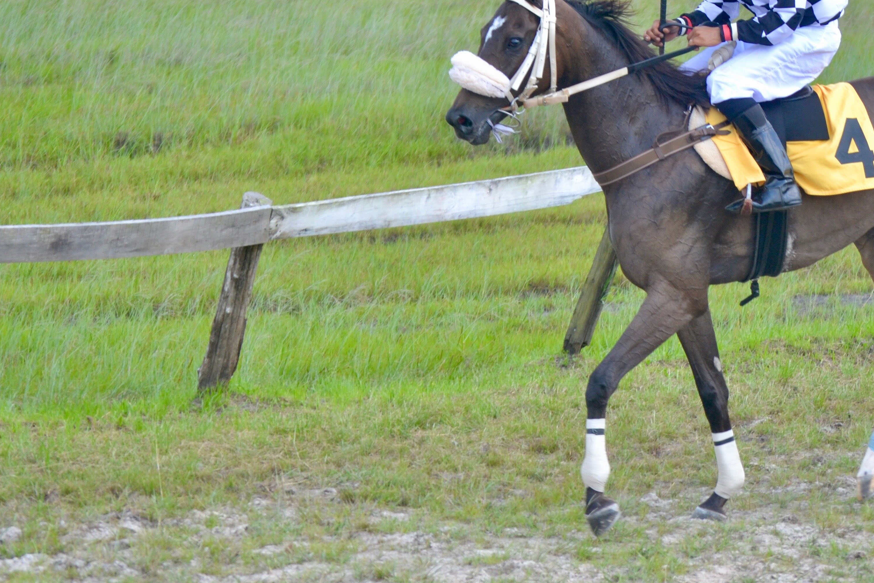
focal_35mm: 225
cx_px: 569
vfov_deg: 6.1
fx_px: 5462
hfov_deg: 9.1
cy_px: 233
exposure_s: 1/500
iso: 320
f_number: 5.6
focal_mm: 98
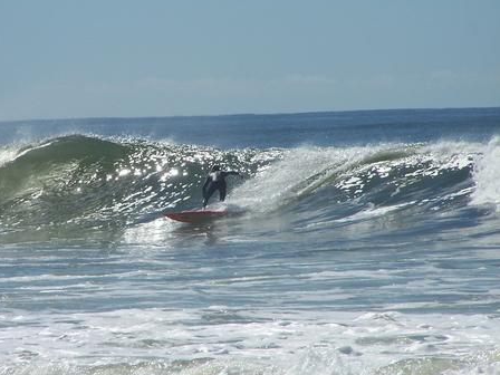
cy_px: 185
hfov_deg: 4.3
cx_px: 195
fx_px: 6731
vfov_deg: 3.2
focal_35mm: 466
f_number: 7.1
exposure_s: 1/750
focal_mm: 63
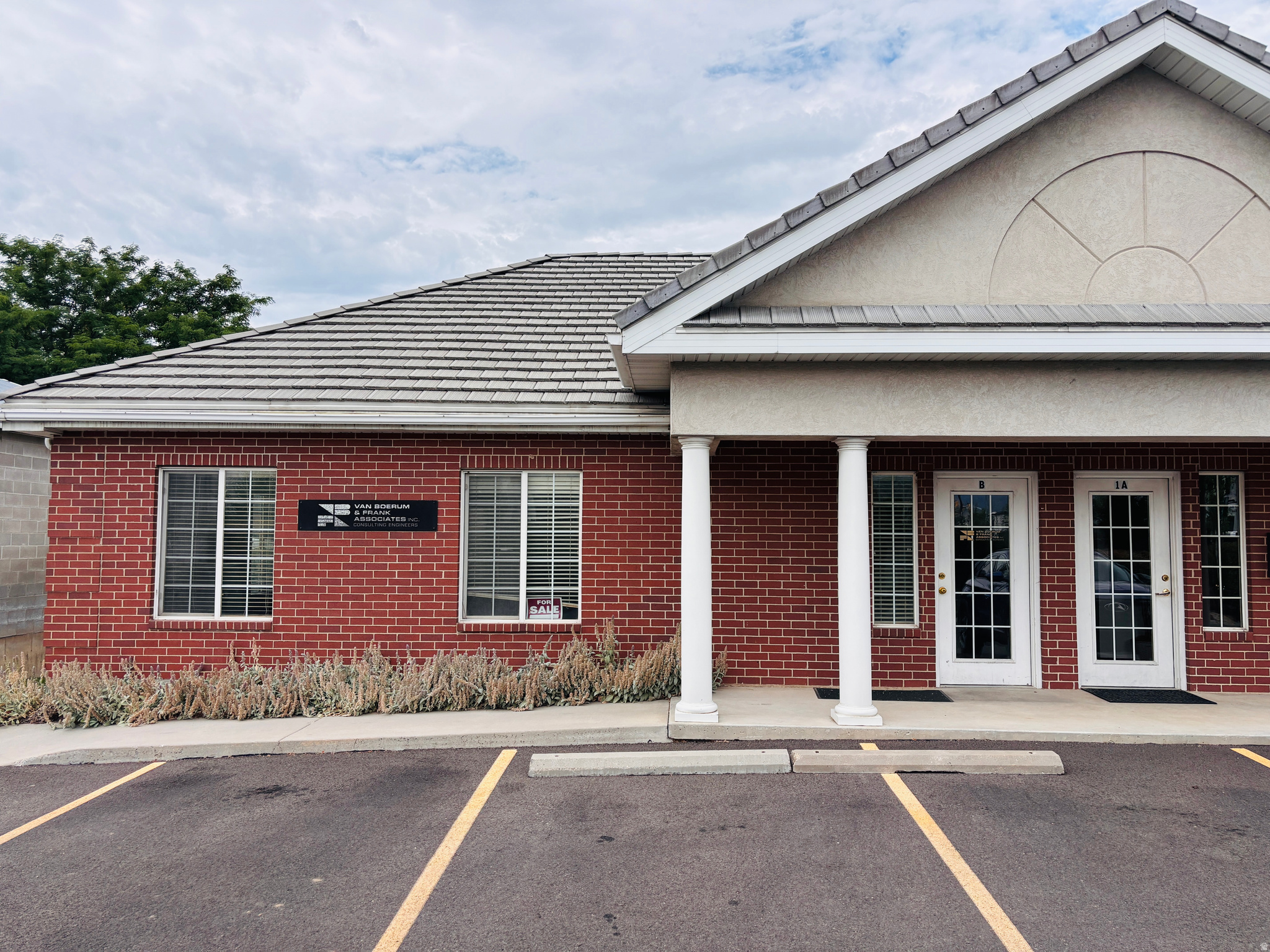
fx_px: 954
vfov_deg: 53.1
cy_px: 476
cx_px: 635
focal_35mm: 26
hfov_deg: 67.3
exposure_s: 1/3413
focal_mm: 5.96
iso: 50
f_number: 1.6
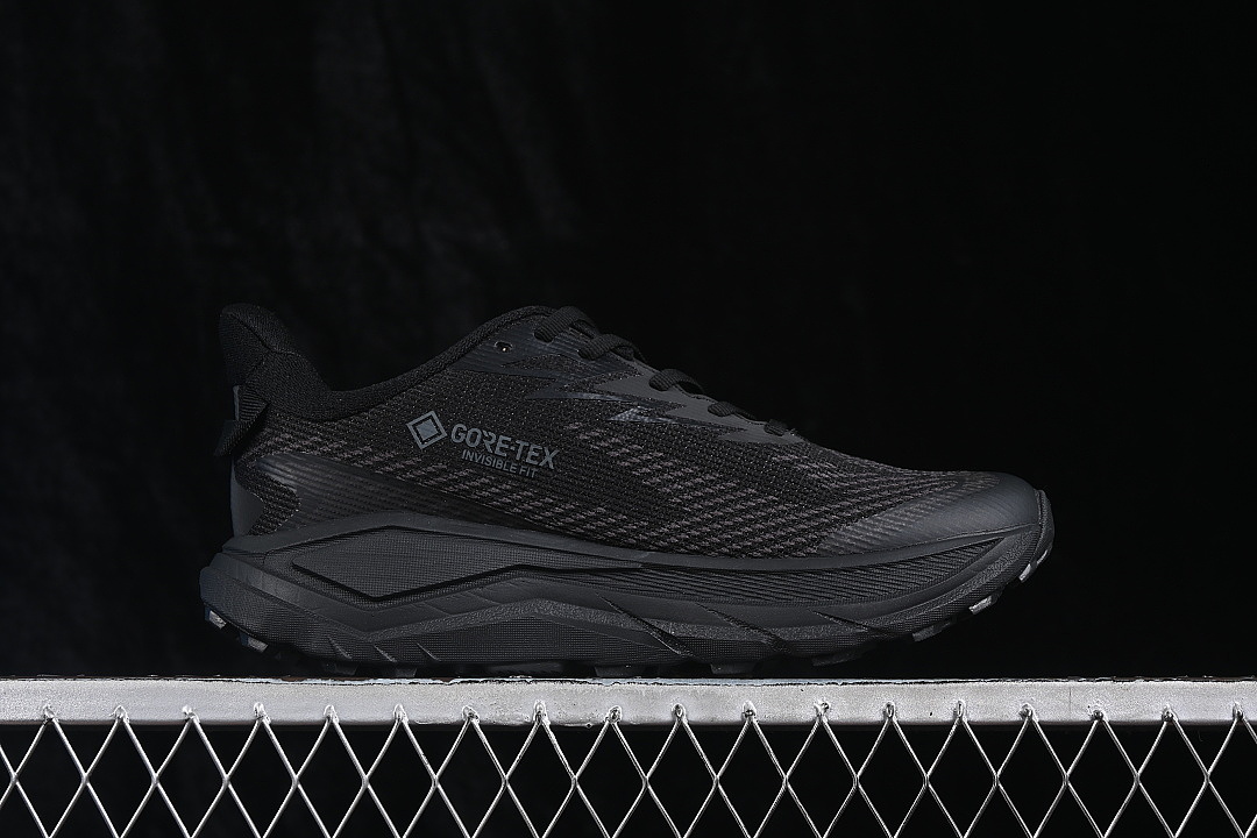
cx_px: 628
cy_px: 419
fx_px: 2619
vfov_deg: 18.2
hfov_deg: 27.0
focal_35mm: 75
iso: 160
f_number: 6.3
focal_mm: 50
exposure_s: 1/60
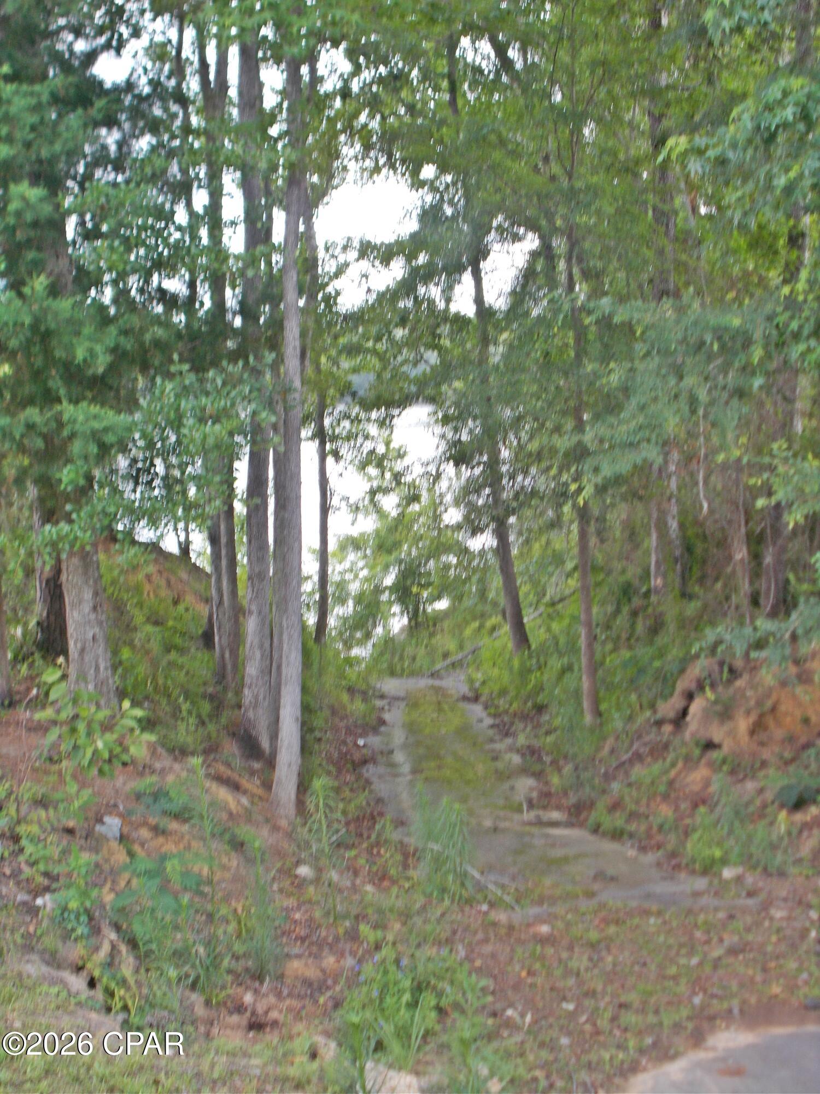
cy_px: 547
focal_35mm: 58
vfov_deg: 33.2
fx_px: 1832
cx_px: 410
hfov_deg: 25.2
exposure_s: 1/40
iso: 80
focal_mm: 10.3
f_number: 4.9
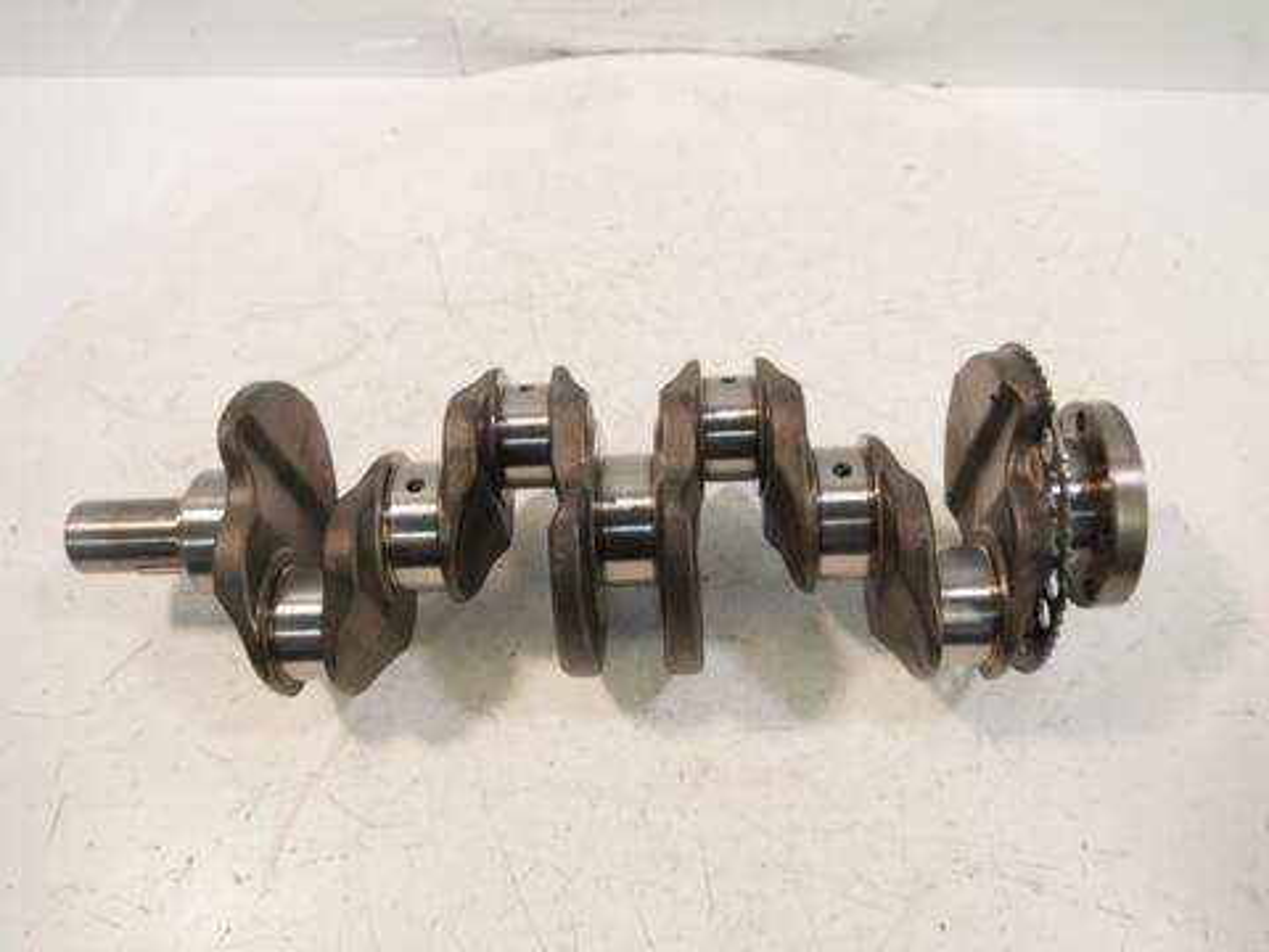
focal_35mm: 28
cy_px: 476
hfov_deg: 63.4
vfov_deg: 49.7
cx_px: 634
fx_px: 1026
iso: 500
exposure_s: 1/60
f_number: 3.5
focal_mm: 14
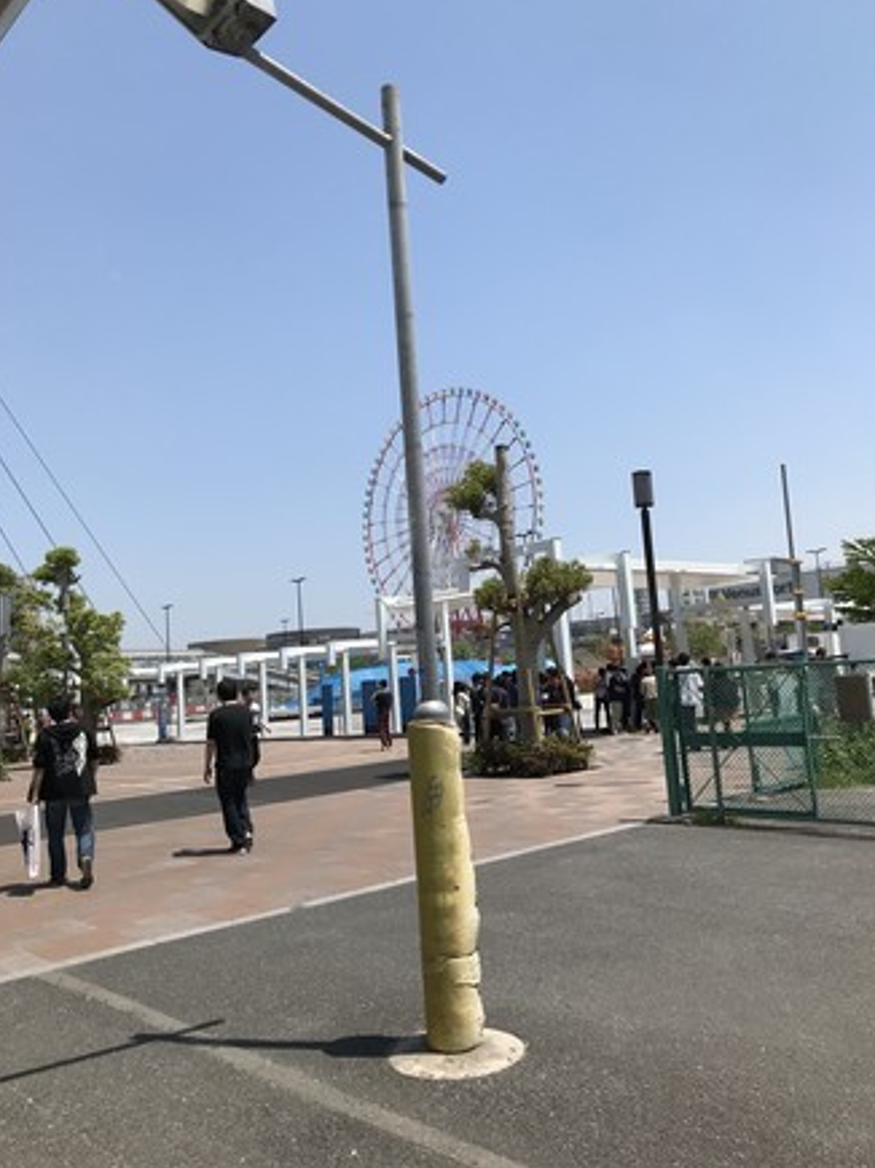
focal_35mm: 29
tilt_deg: +7.6
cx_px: 424
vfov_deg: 61.7
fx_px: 978
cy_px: 567
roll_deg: +2.4
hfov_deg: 48.2
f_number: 1.8
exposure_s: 1/3096
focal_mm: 3.99
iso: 20
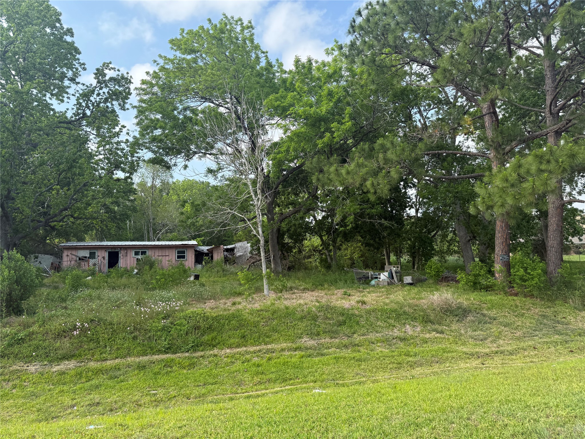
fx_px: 406
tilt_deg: +6.5
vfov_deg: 56.8
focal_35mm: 24
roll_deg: +1.7
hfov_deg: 71.6
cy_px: 220
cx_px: 292
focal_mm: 6.76
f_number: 1.78
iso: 100
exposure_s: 1/1493
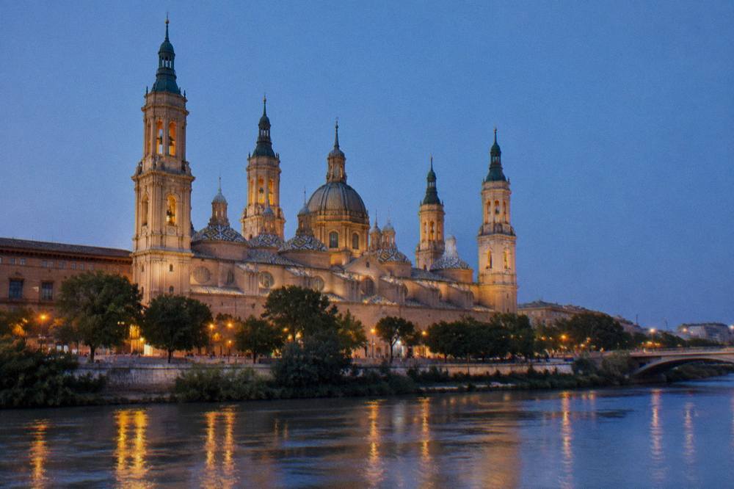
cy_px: 244
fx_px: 958
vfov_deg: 28.6
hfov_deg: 41.9
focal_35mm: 47
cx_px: 367
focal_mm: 47
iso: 500
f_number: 7.1
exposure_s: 1/640
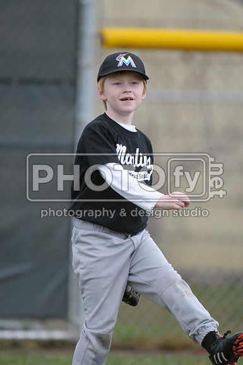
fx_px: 5331
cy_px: 182
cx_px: 122
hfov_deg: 2.6
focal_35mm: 525
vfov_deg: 3.9
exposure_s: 1/1000
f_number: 4
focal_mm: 350
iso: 400
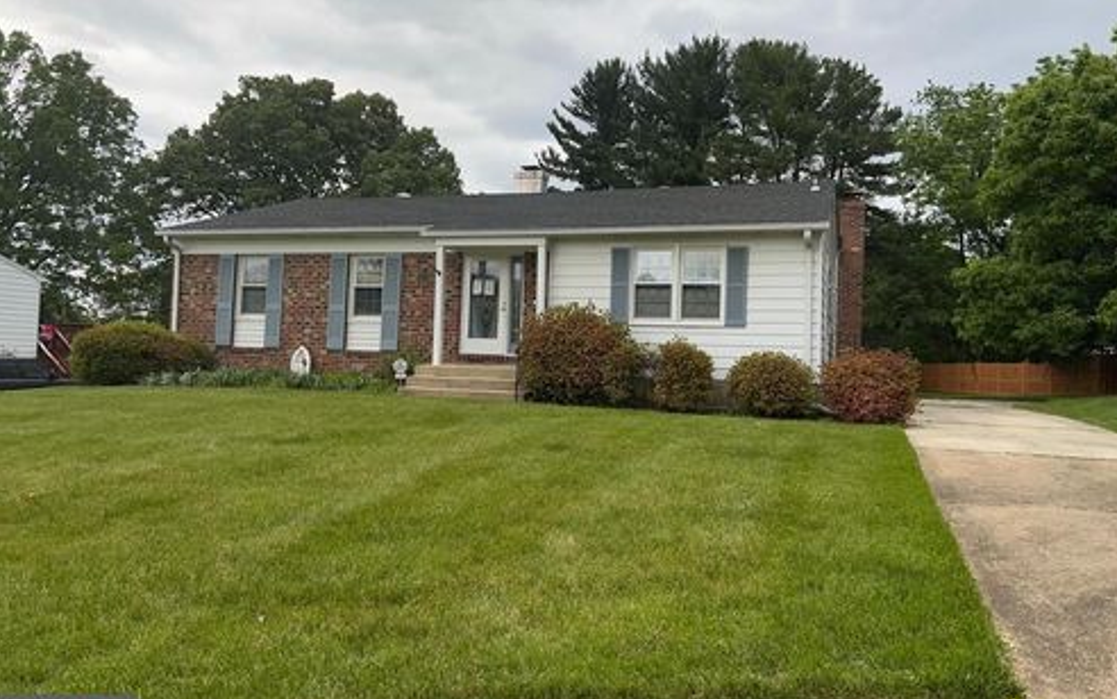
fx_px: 853
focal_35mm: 28
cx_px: 565
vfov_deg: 44.5
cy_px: 314
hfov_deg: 66.4
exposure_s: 1/4274
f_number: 1.5
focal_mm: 5.7
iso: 32
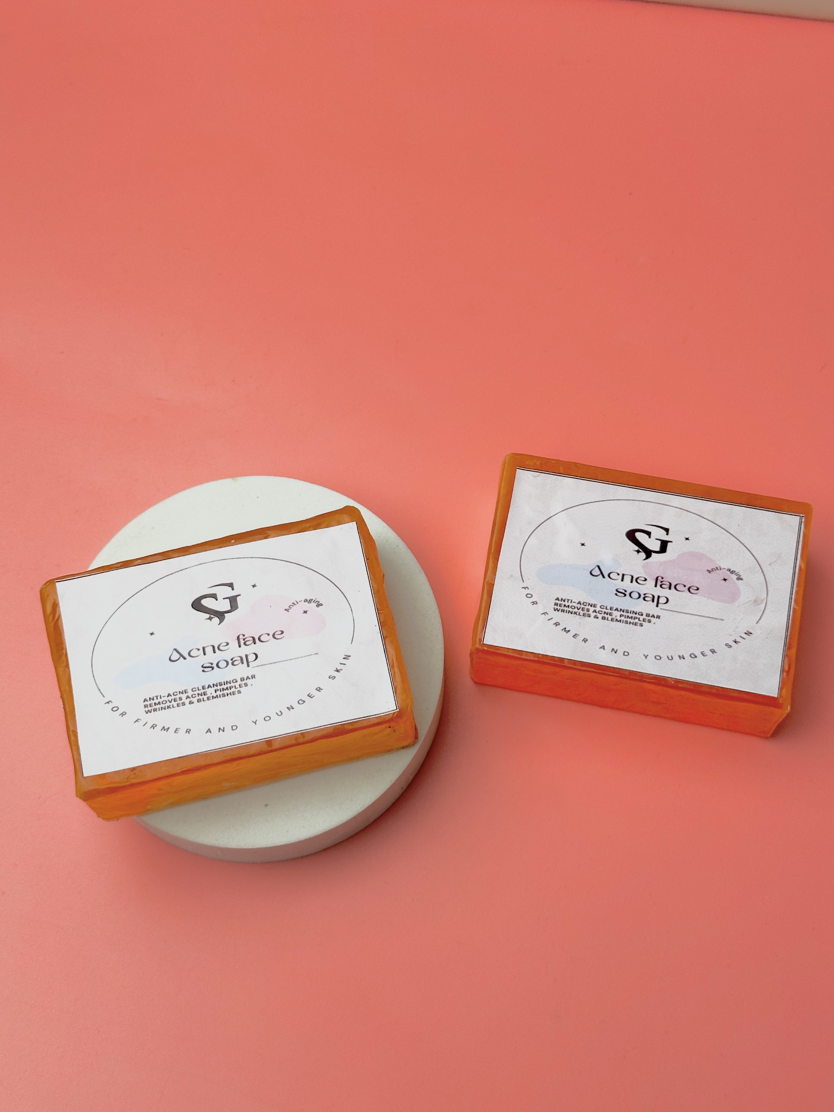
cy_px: 546
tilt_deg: -70.4
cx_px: 414
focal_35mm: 49
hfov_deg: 29.7
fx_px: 1574
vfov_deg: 38.9
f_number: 1.78
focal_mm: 6.86
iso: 50
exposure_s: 1/192
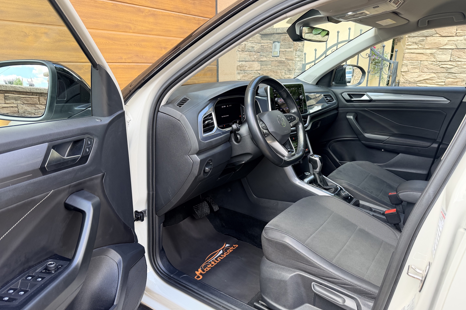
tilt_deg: -17.6
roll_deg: -0.1
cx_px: 233
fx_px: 324
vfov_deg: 51.2
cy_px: 169
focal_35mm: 25
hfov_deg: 71.5
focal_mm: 6.76
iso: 80
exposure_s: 1/183
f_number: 1.78
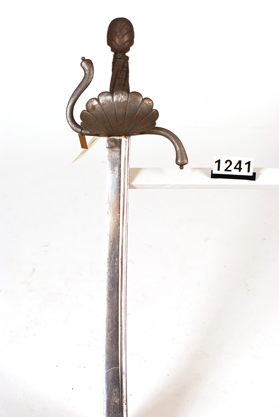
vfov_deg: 19.4
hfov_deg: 13.1
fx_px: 1217
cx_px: 140
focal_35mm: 105
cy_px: 208
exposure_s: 1/60
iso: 100
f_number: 10
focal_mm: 70
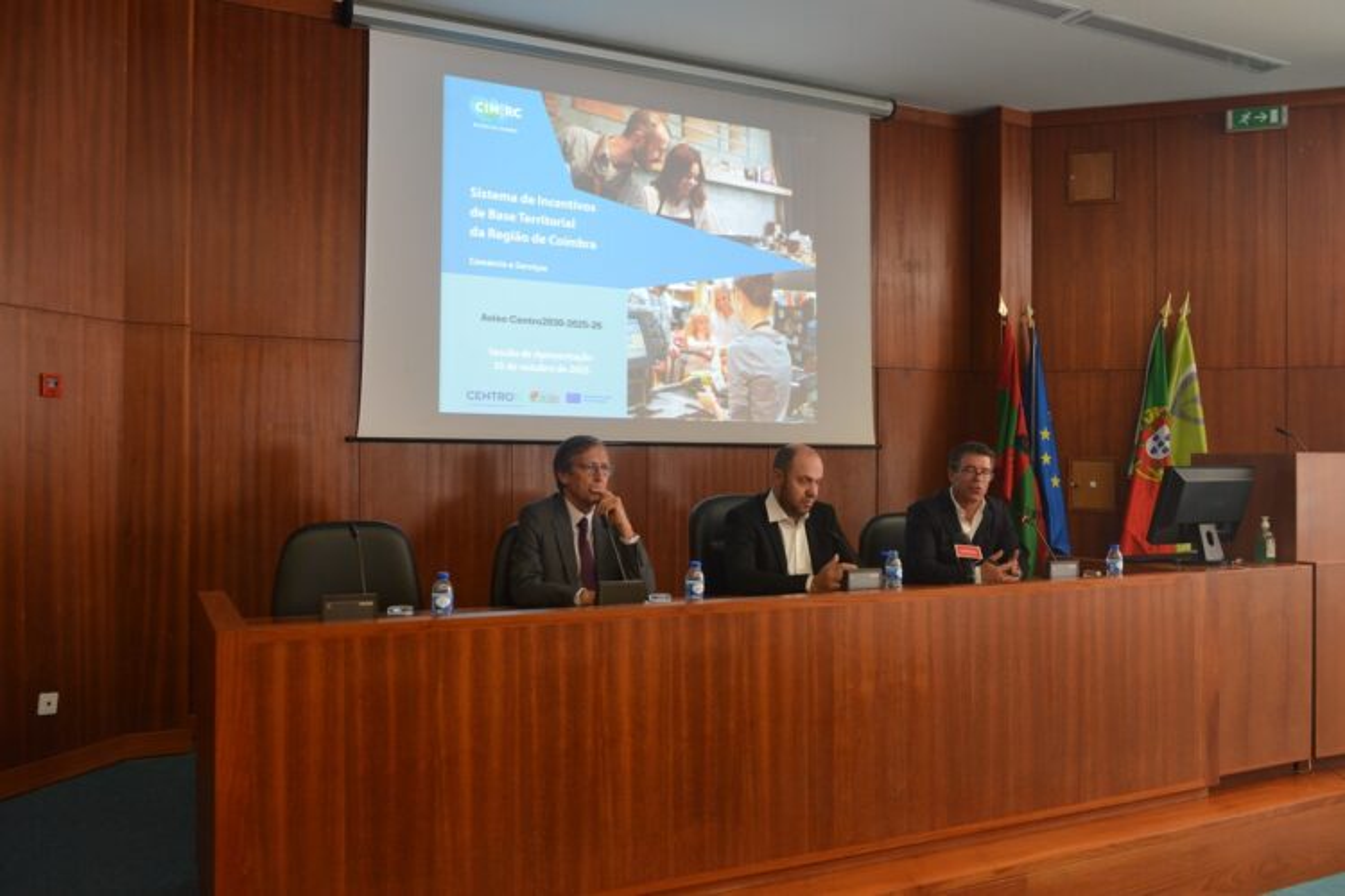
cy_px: 448
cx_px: 672
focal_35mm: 29
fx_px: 1083
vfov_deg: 45.0
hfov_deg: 63.7
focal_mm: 29
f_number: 5
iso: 2500
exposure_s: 1/100
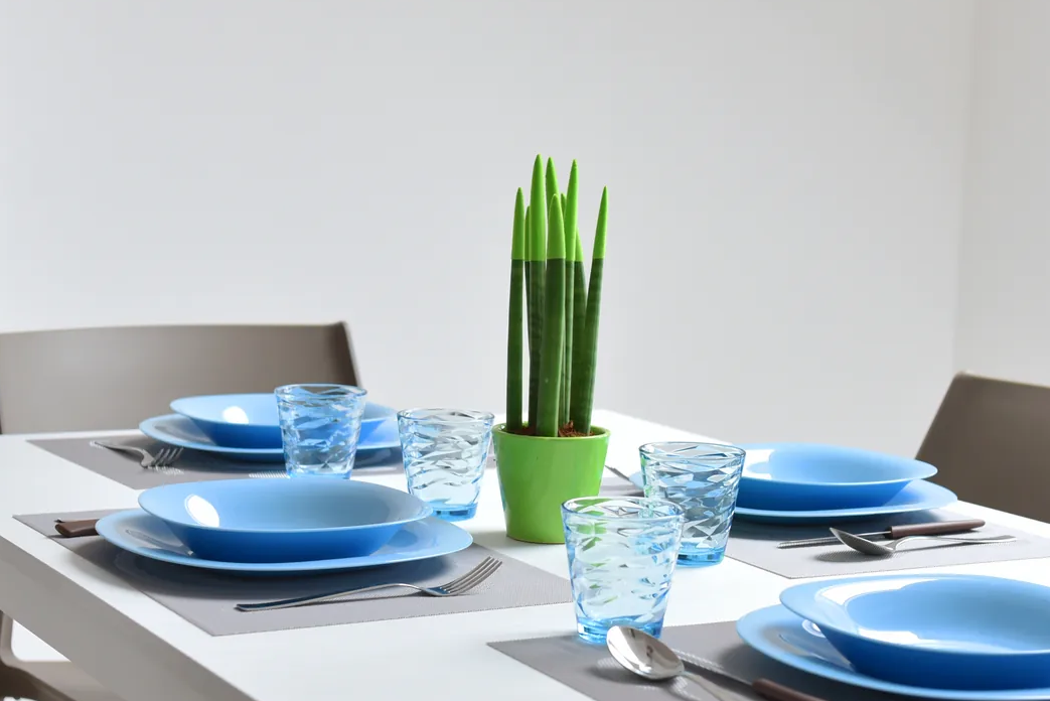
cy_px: 390
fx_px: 2363
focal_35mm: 81
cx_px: 547
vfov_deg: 16.9
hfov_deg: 25.1
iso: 1000
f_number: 5
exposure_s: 1/125
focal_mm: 44
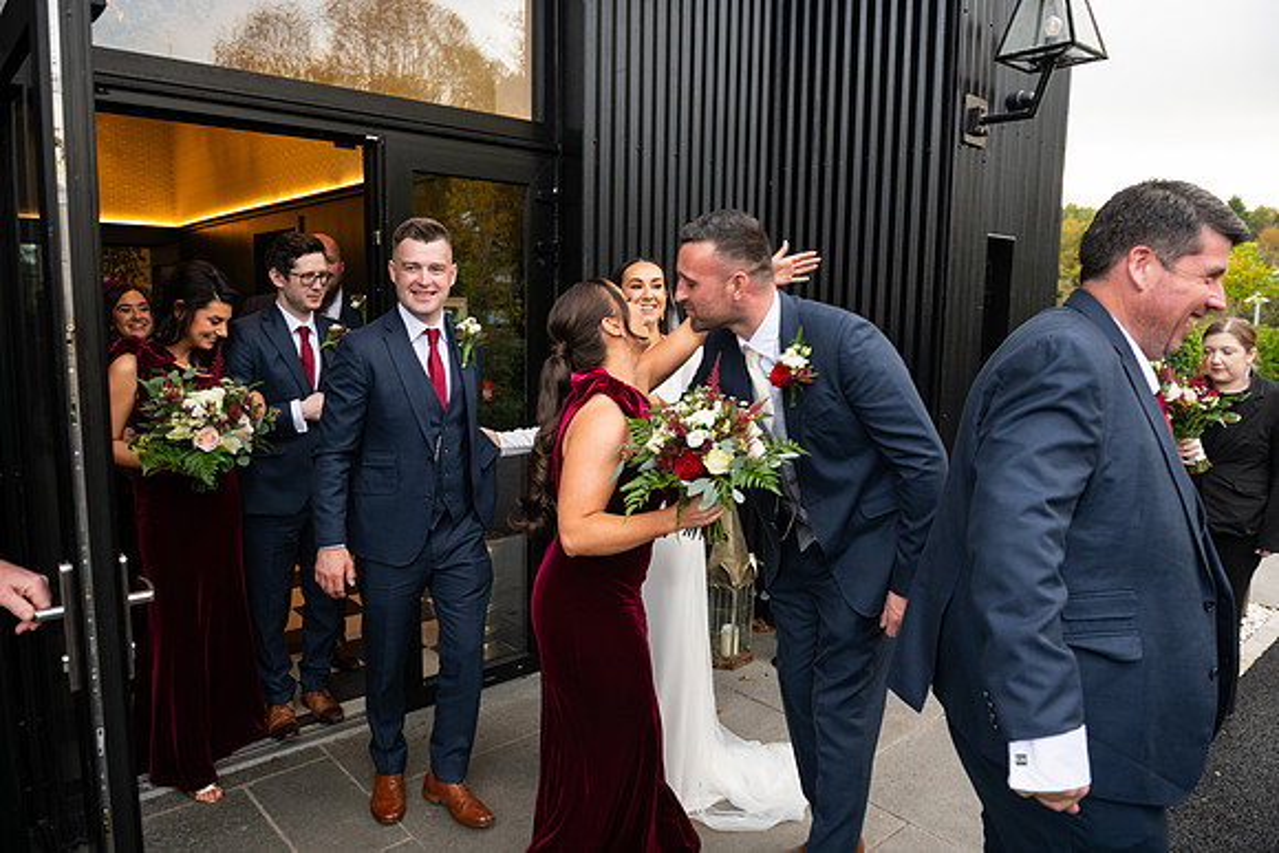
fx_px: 853
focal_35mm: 24
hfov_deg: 73.7
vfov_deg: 53.2
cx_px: 640
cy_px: 426
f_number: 3.5
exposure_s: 1/160
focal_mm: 24
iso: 320
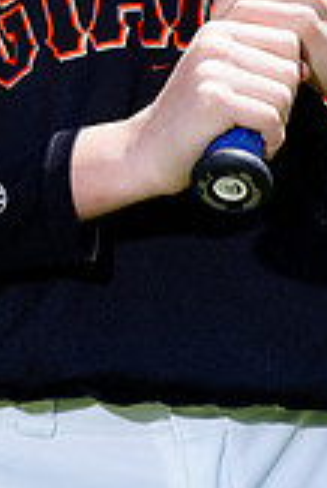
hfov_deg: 2.1
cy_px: -174
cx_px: 124
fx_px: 8932
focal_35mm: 657
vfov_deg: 3.1
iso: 100
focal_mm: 185
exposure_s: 1/250
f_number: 6.3
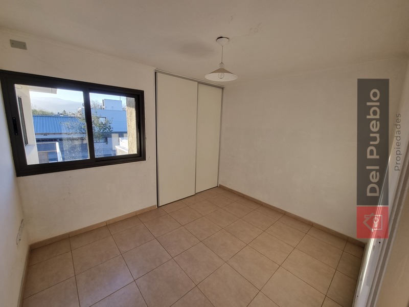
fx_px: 154
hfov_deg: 106.2
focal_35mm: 13
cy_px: 154
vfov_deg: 89.9
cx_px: 204
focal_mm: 2.2
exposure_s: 1/100
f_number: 2.2
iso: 50
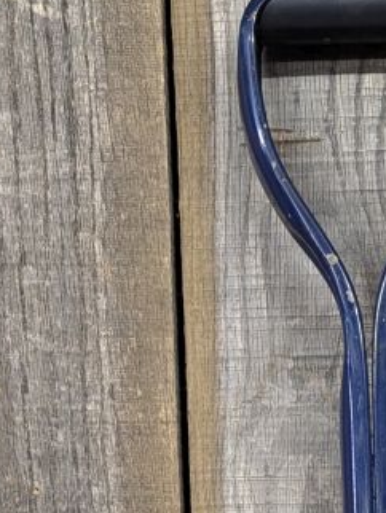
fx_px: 1440
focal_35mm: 97
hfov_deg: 15.0
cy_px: 876
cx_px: 384
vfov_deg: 17.2
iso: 396
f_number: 1.68
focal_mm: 6.9
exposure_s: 1/40
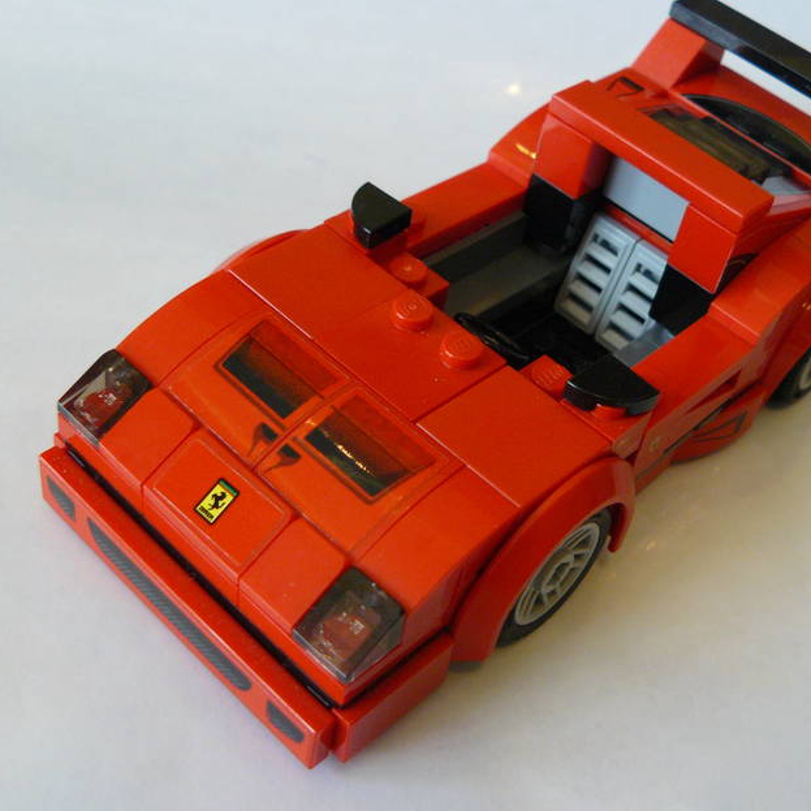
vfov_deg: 36.8
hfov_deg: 36.7
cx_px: 452
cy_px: 396
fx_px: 1219
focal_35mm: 46
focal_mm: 6
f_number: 2.8
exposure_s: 1/15
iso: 200
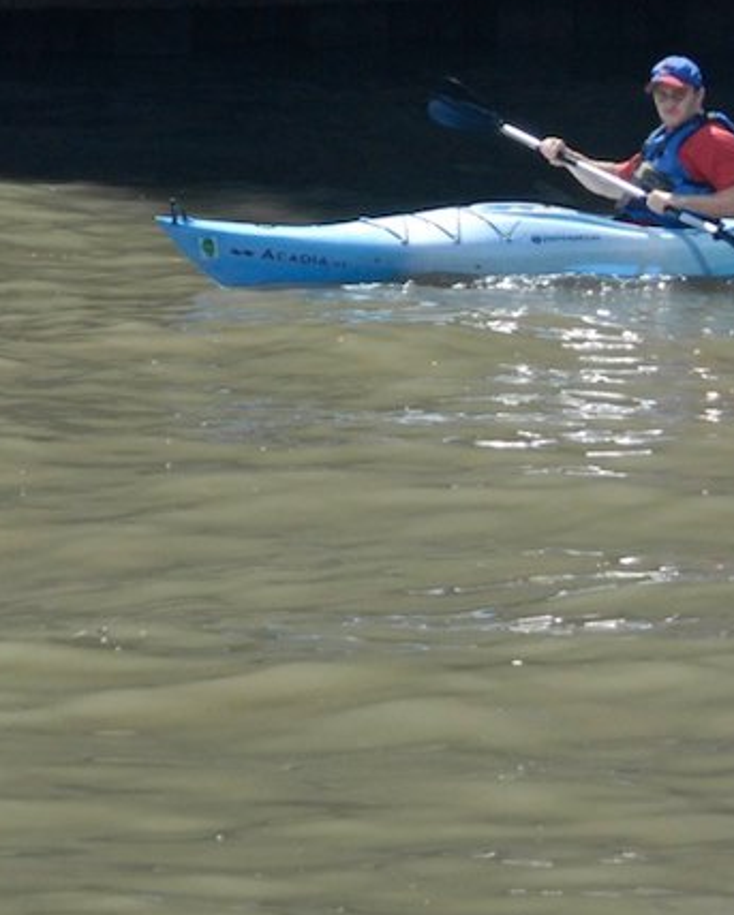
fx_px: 9170
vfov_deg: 5.7
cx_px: 927
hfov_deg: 4.6
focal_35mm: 338
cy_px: 252
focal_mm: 105
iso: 400
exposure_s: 1/160
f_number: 6.3
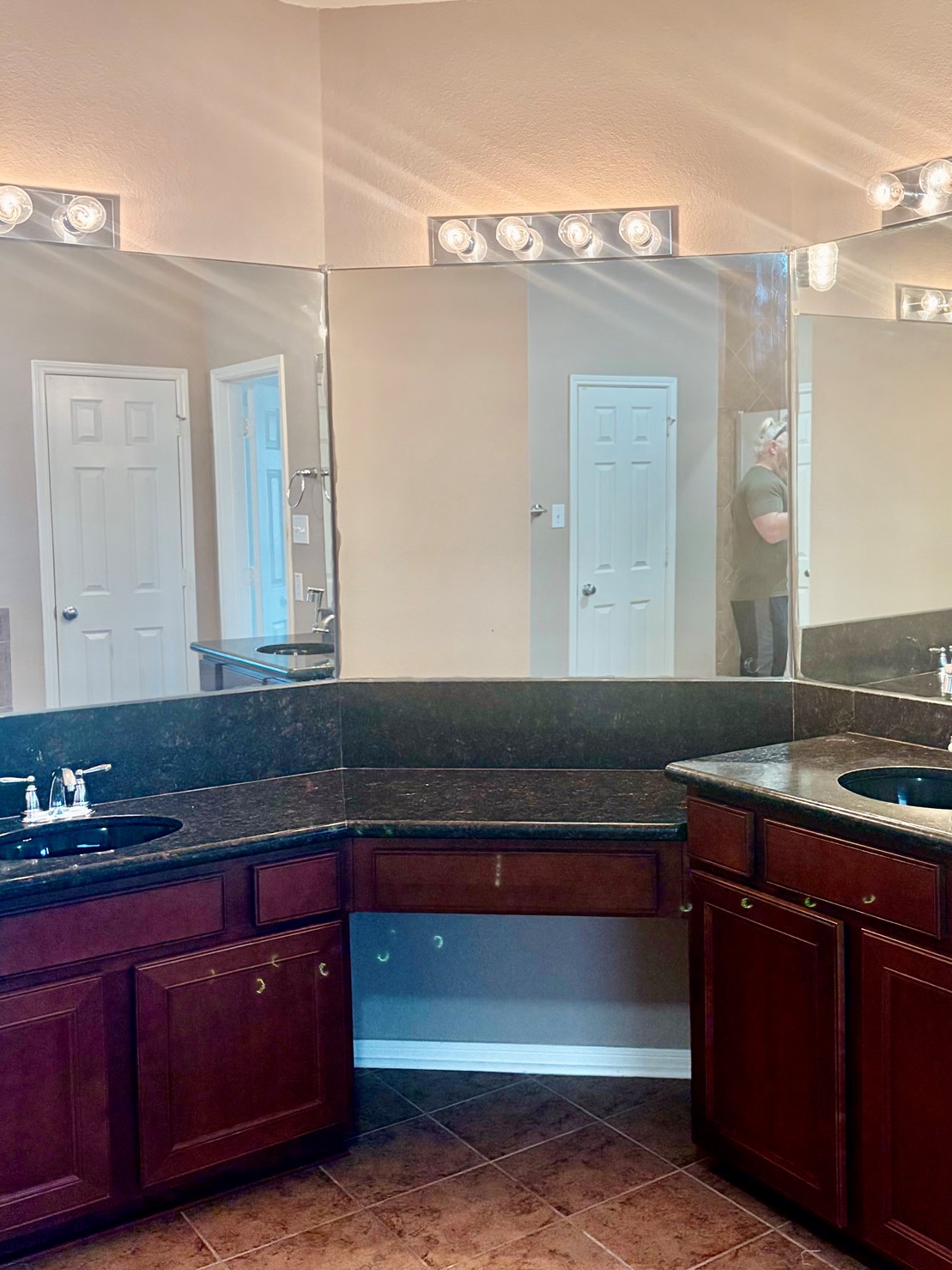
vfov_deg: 51.3
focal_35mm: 36
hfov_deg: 39.1
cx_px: 645
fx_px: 1320
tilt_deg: -2.7
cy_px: 573
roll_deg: +0.7
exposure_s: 1/120
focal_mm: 5.96
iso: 200
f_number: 1.6
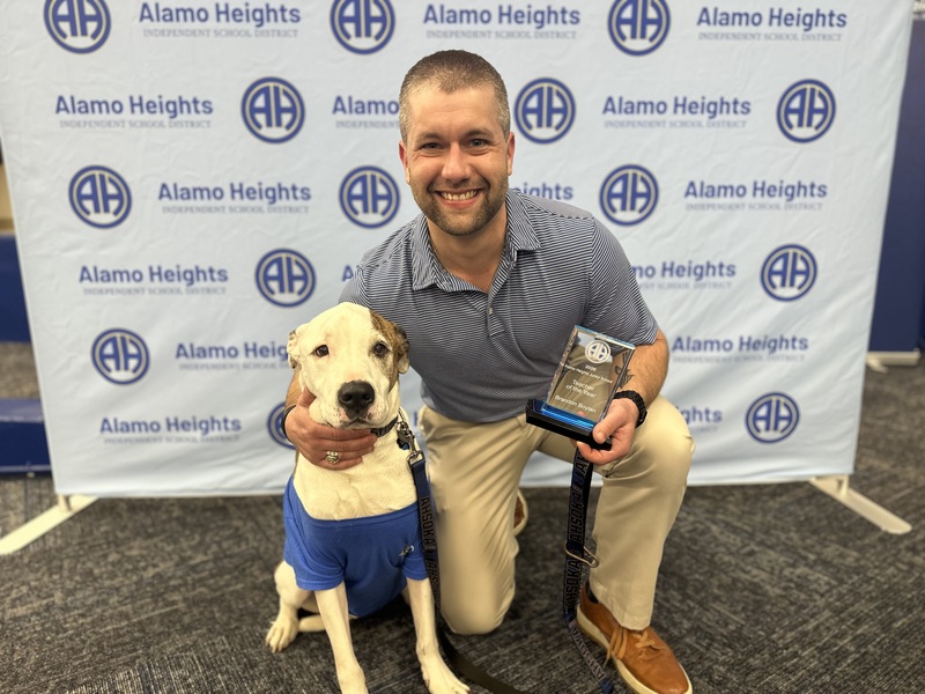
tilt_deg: -11.6
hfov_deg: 71.6
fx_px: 641
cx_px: 462
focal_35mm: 24
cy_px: 347
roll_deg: +0.6
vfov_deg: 56.8
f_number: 1.78
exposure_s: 1/60
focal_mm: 6.86
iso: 250
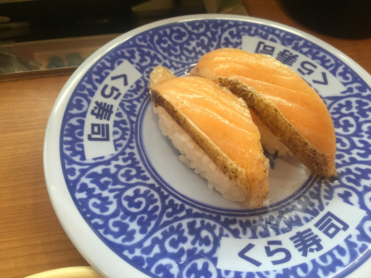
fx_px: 311
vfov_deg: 48.2
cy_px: 139
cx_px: 186
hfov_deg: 61.7
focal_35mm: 29
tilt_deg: -55.2
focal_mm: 4.15
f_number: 2.2
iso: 32
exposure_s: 1/30
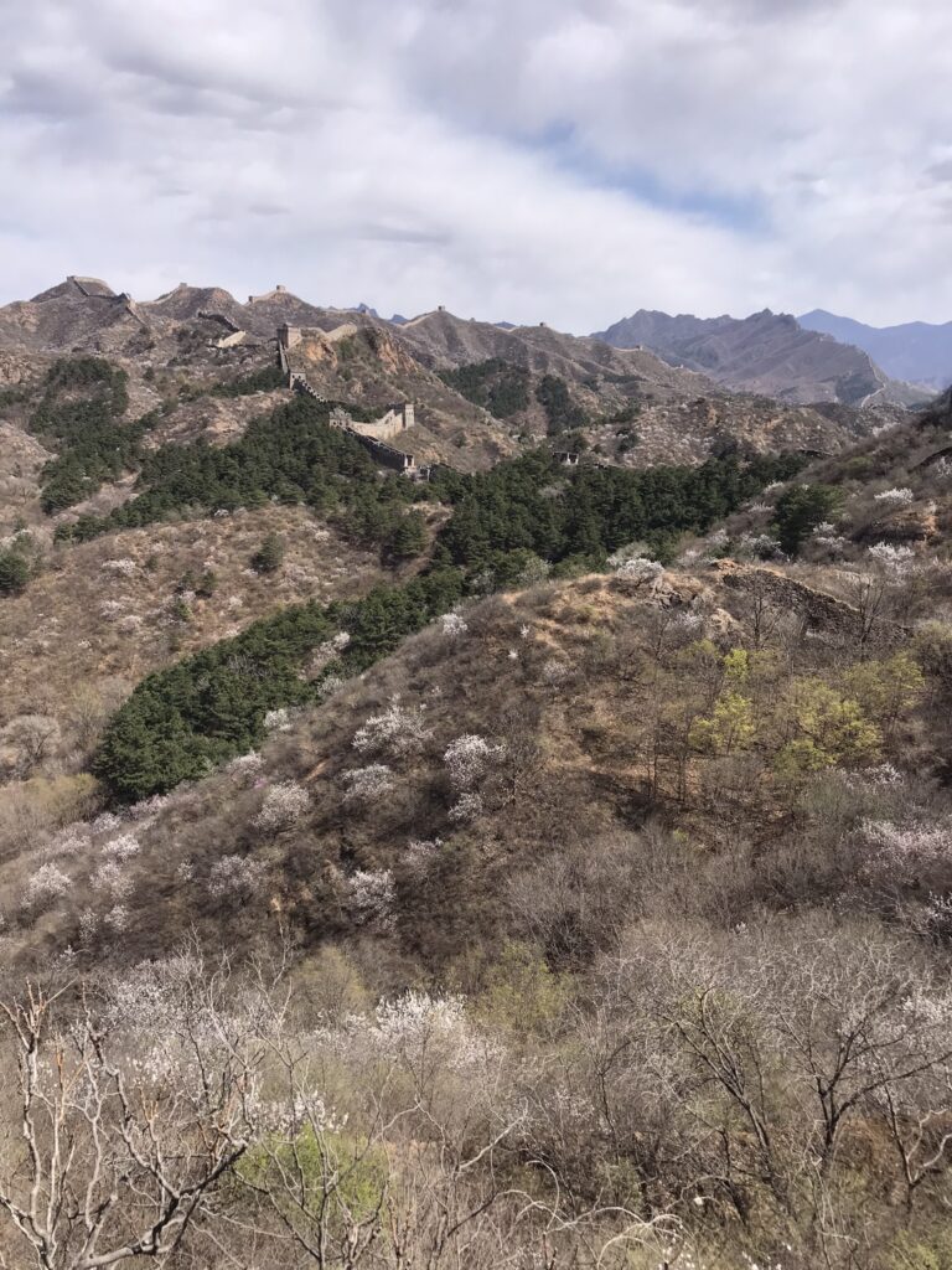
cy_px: 635
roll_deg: -3.2
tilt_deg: -10.3
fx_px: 1027
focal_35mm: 28
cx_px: 476
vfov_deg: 63.4
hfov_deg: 49.7
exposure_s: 1/2398
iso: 20
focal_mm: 3.99
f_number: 1.8
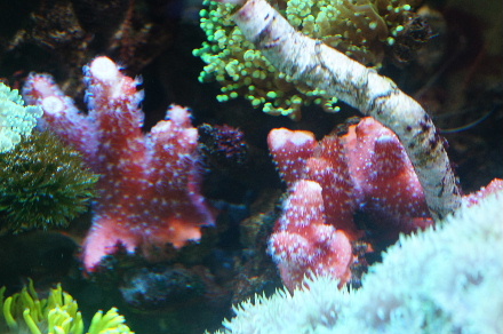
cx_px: 252
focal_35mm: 75
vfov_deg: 18.1
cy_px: 167
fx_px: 1046
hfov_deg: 27.0
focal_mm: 50
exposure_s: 1/100
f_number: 5.6
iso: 800
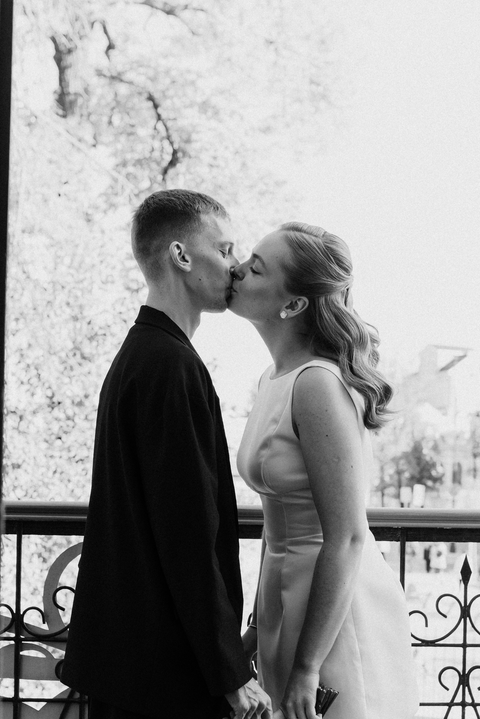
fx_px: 1180
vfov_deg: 33.6
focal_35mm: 59
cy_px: 484
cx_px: 201
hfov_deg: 23.0
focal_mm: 35
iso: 250
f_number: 3.2
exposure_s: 1/320
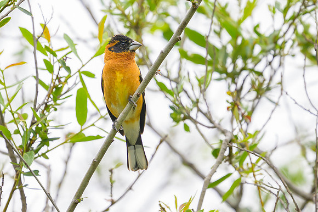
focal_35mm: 1065
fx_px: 9404
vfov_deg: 1.3
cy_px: 50
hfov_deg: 1.9
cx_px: 158
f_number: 4
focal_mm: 560
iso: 800
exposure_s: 1/2000
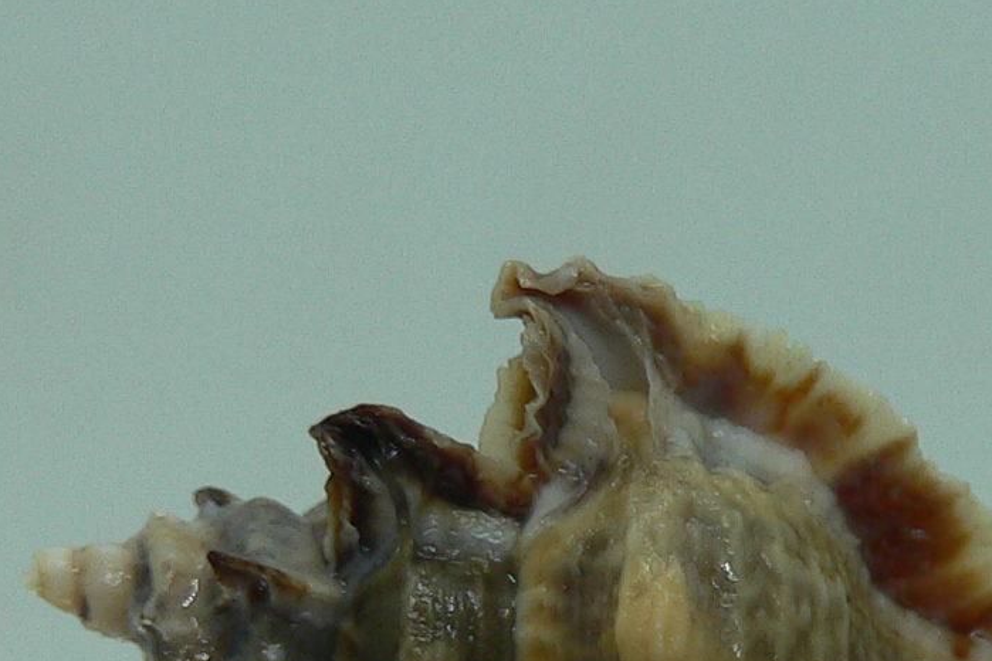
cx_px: 721
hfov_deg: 19.3
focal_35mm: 105
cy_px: 862
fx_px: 2893
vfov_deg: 12.6
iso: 80
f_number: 2.8
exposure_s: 1/60
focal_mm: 4.6
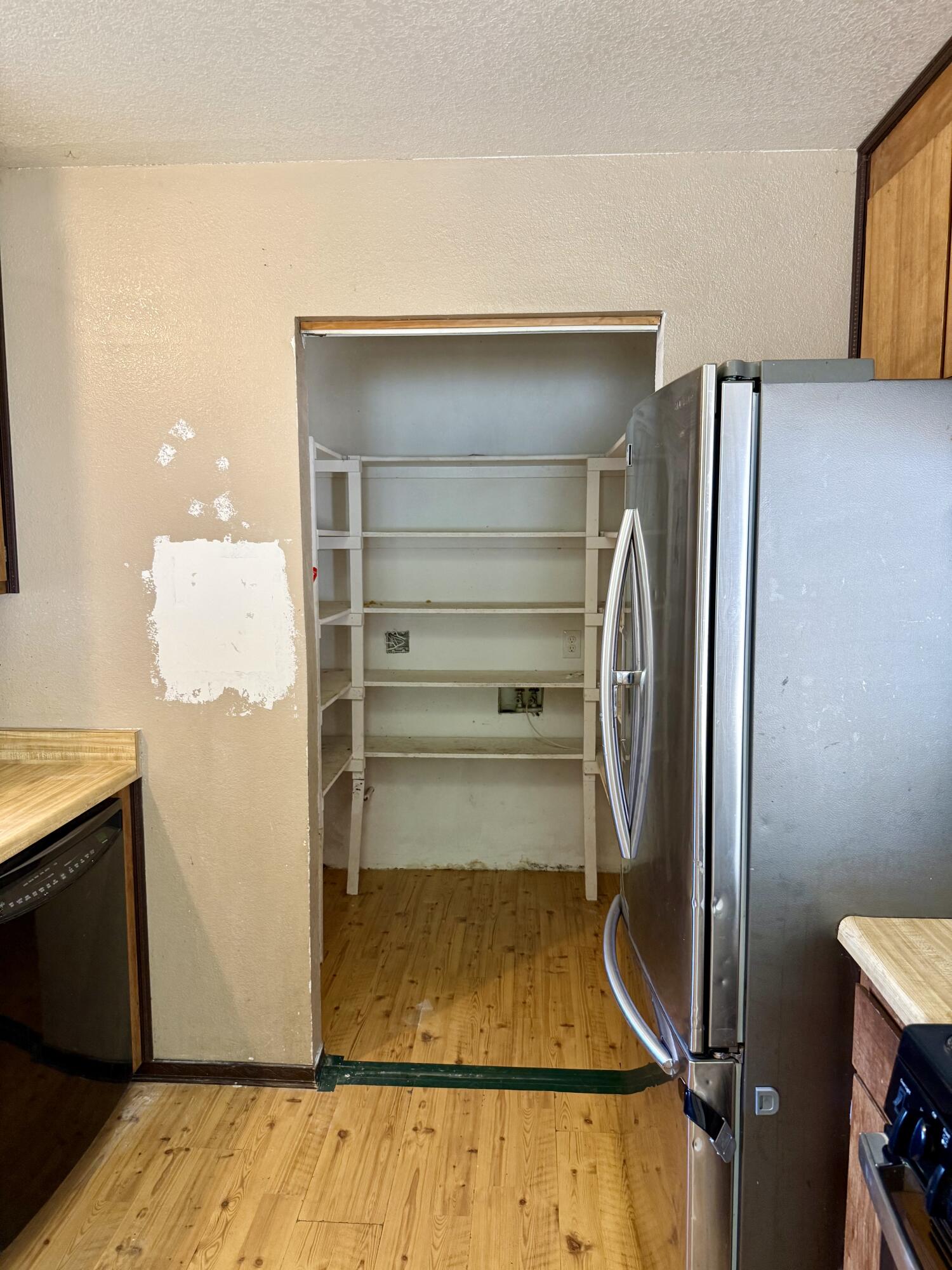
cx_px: 476
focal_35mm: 24
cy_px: 635
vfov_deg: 71.6
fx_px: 880
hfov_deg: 56.8
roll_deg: +0.1
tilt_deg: -5.1
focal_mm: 6.76
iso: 200
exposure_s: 1/82
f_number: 1.78
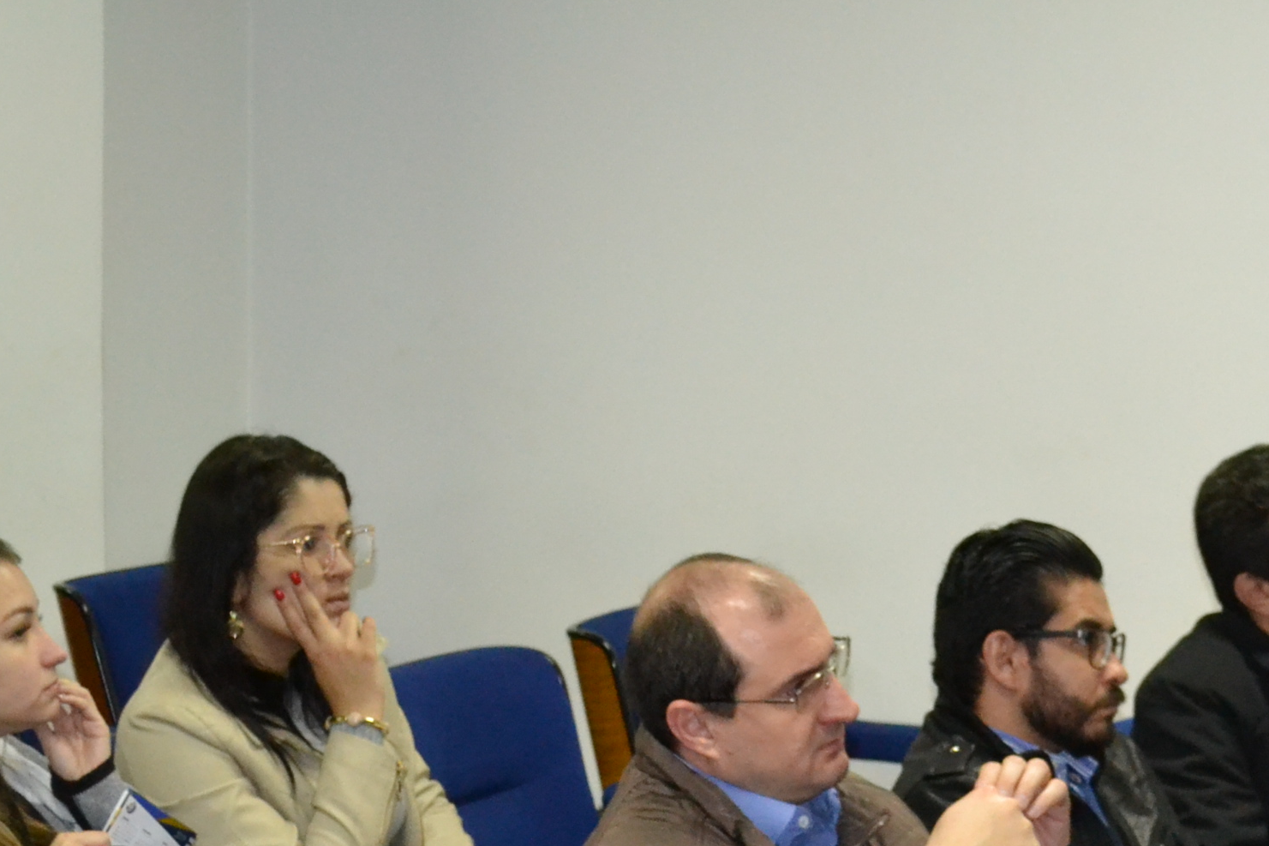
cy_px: 972
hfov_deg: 18.1
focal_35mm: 112
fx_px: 3947
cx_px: 1060
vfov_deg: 12.0
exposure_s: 1/60
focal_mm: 32
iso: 2800
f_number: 4.8
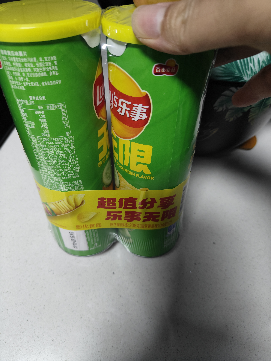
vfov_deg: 71.6
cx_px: 136
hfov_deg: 56.8
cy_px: 180
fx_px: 251
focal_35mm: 24
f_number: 1.8
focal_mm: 5.59
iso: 250
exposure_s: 1/50
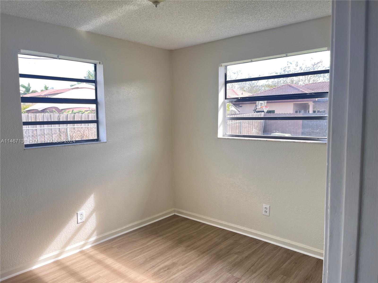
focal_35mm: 26
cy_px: 142
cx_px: 189
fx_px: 284
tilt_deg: -5.5
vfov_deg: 53.1
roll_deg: +1.1
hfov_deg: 67.3
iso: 50
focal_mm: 5.1
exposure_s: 1/122
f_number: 1.6
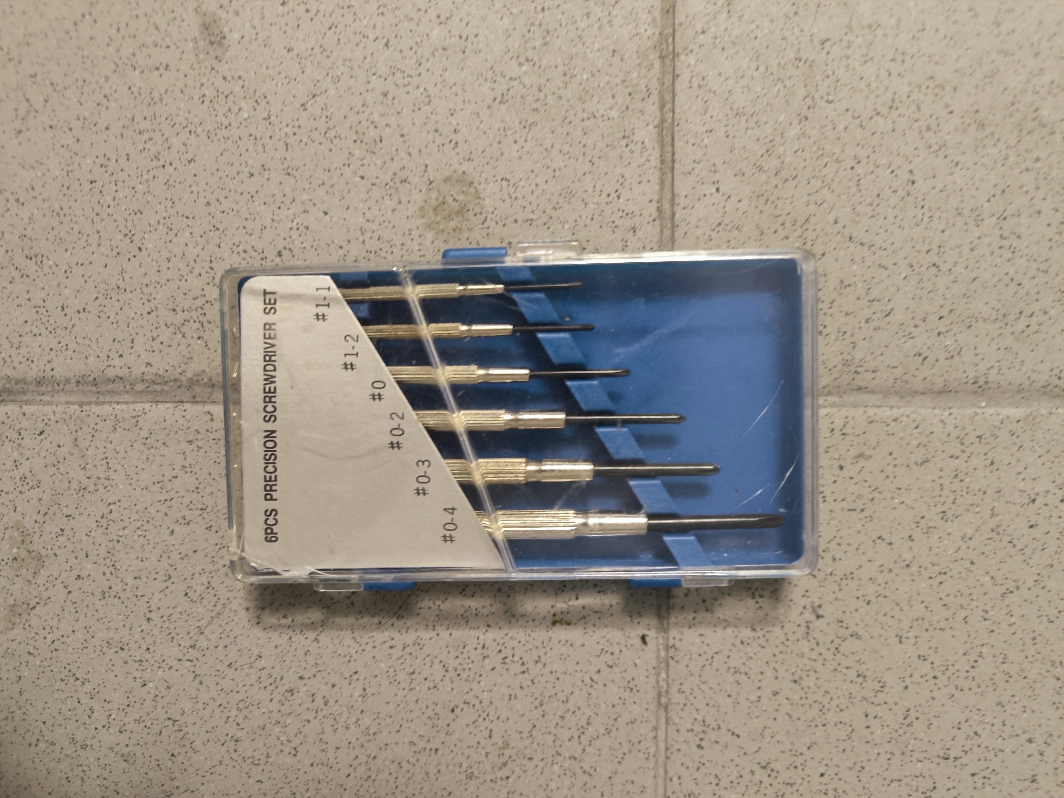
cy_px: 399
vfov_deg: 56.8
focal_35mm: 24
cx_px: 532
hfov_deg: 71.6
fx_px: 738
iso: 640
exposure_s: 1/25
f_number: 1.9
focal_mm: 6.92
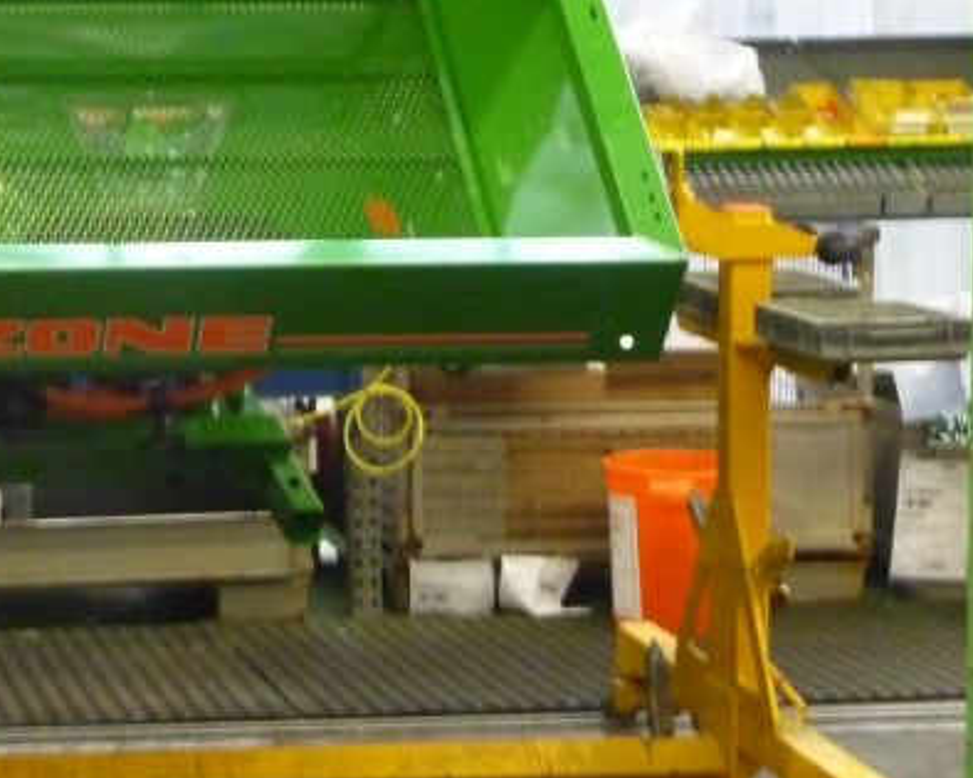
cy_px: 203
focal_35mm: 109
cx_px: 126
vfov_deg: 14.1
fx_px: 3138
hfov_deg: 17.4
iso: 800
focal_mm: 9.3
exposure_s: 1/20
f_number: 4.3
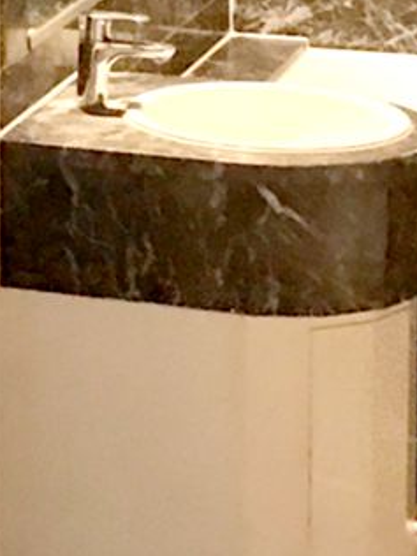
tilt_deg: -7.1
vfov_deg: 10.9
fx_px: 2843
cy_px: -144
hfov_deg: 8.1
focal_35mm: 177
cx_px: -324
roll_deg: -0.3
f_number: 1.8
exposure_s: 1/4
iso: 100
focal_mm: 3.99
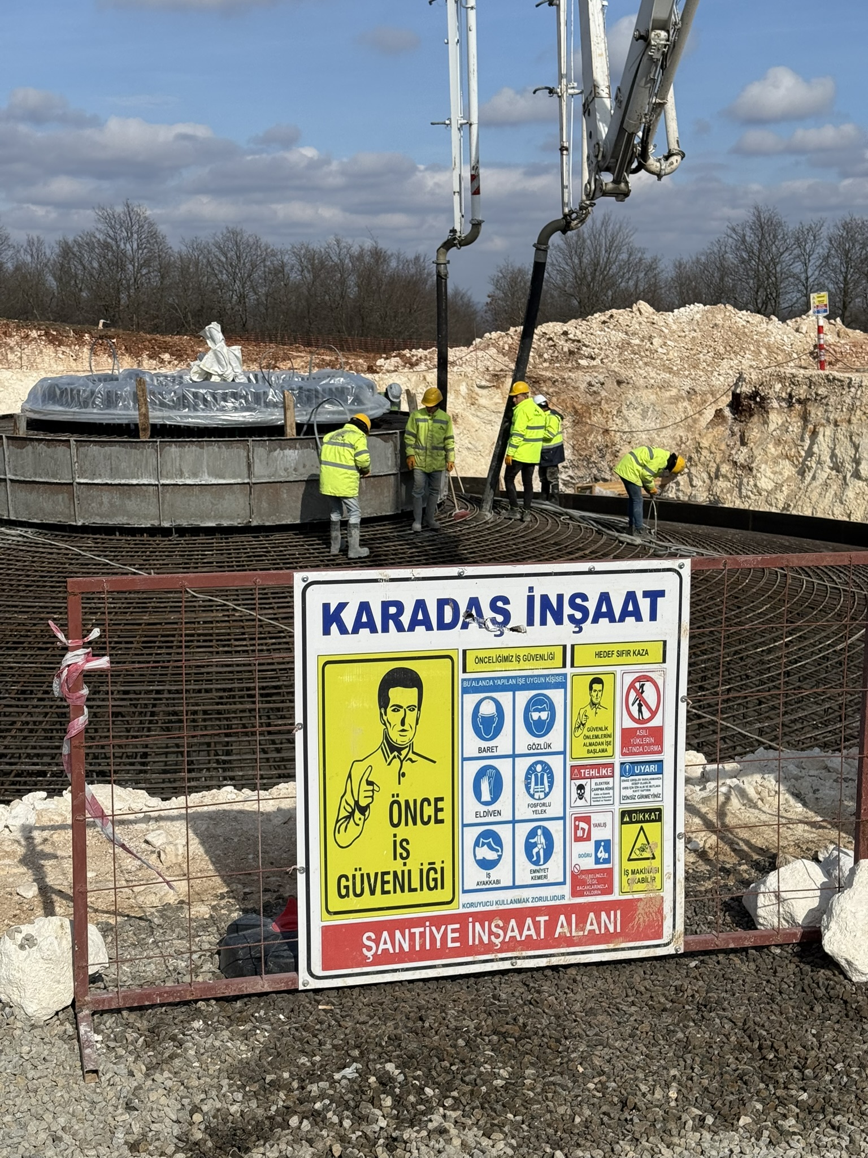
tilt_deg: -9.3
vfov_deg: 39.7
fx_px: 1605
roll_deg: -1.6
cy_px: 579
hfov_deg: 30.3
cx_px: 434
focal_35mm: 48
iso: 64
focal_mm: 6.76
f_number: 1.78
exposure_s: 1/9901
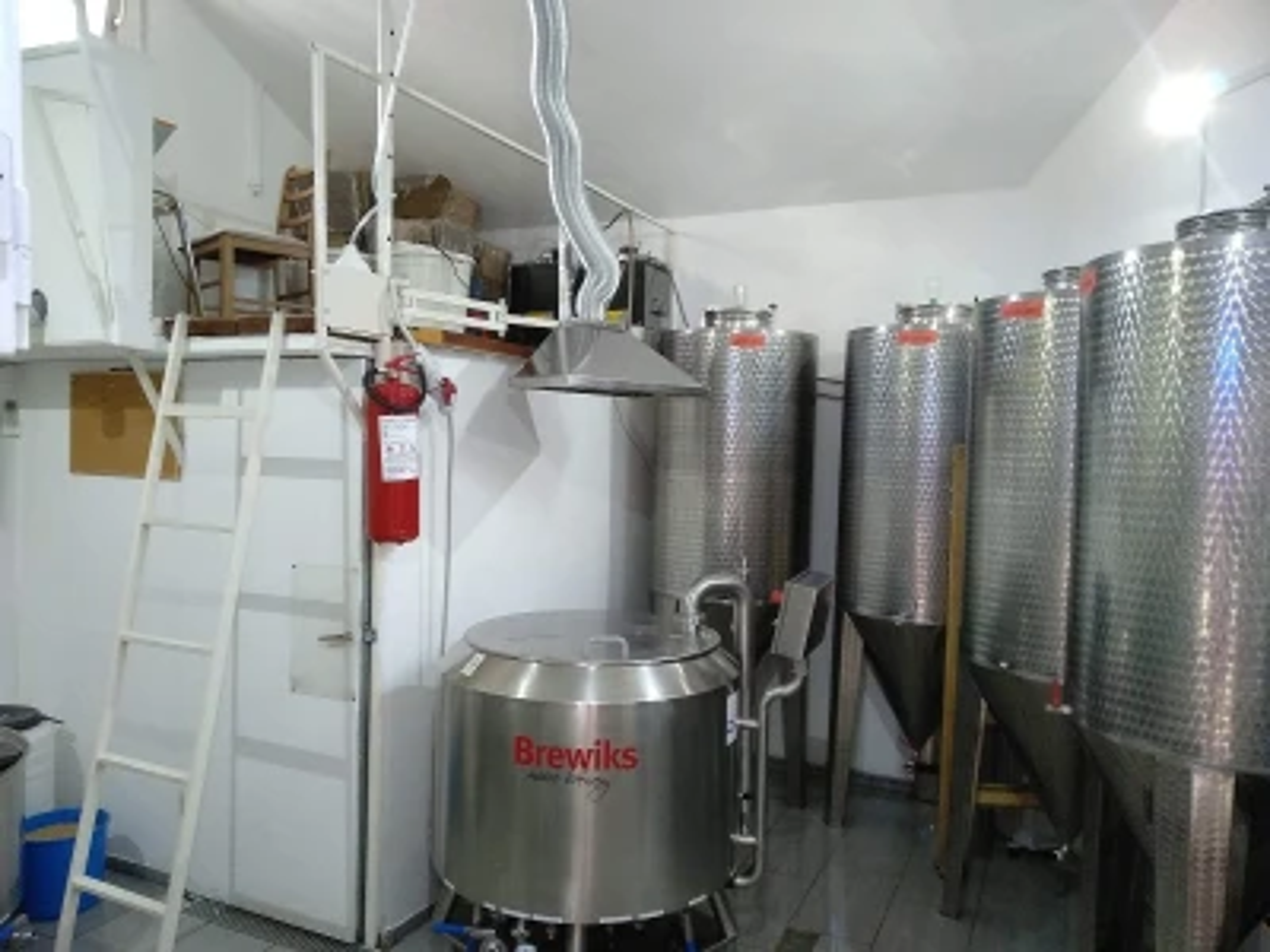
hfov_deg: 67.3
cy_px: 476
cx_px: 635
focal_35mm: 26
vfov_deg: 53.1
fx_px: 954
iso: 640
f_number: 2.2
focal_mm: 3.82
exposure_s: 1/33
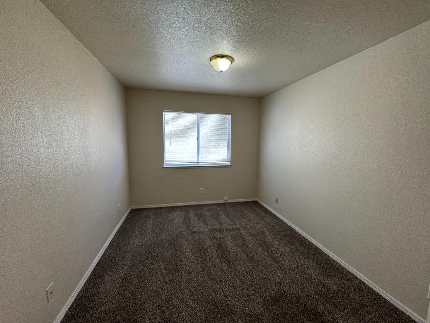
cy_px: 162
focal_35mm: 14
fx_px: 174
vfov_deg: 85.7
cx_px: 215
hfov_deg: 102.1
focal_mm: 2.22
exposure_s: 1/120
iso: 125
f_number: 2.2
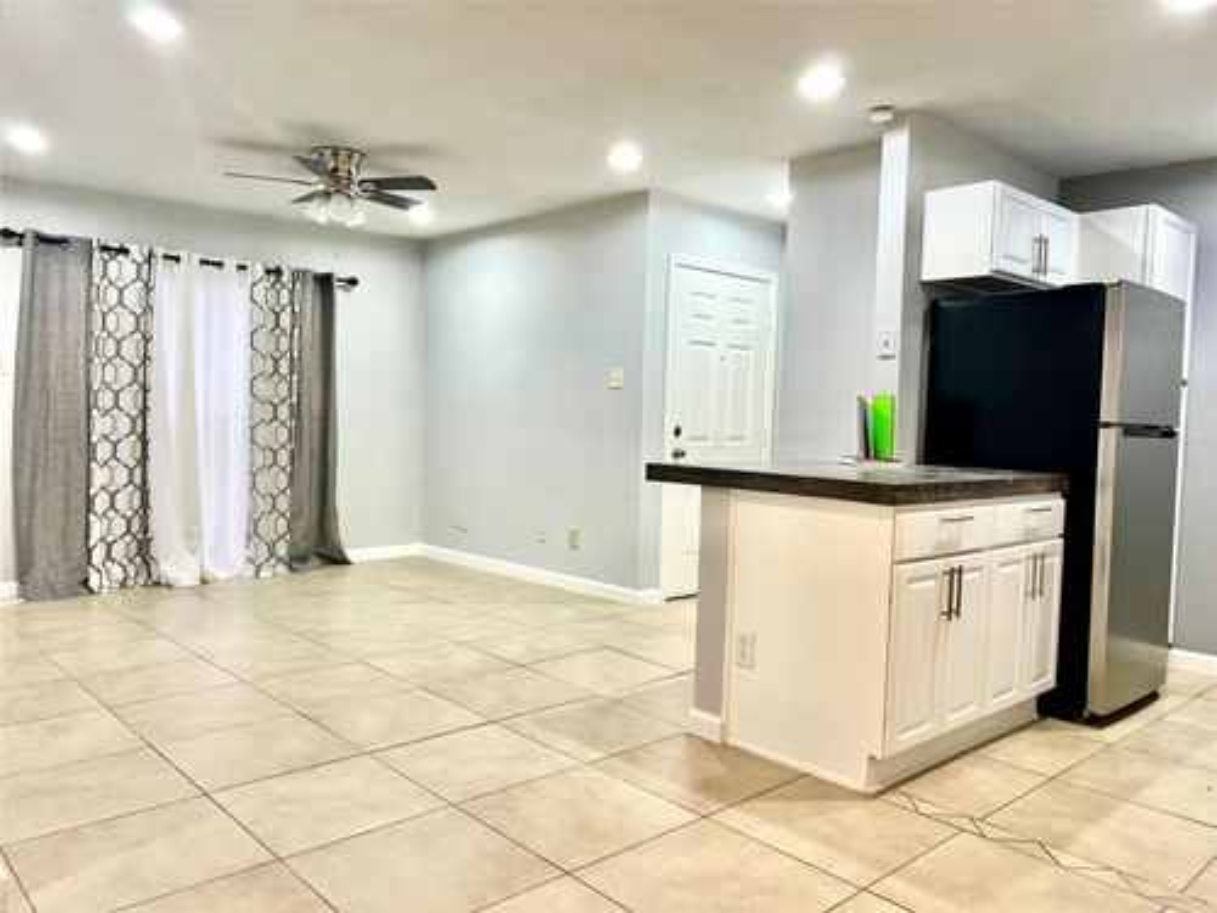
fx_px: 914
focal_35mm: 26
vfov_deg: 53.1
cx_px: 608
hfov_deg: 67.3
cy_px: 456
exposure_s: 1/120
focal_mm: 5.7
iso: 125
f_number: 1.5
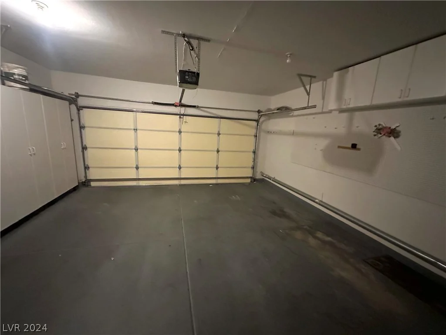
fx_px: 180
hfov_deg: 102.1
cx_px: 223
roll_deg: -2.8
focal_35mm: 14
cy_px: 168
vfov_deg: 85.7
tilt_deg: -10.6
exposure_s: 1/30
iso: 1250
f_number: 2.2
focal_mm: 2.22
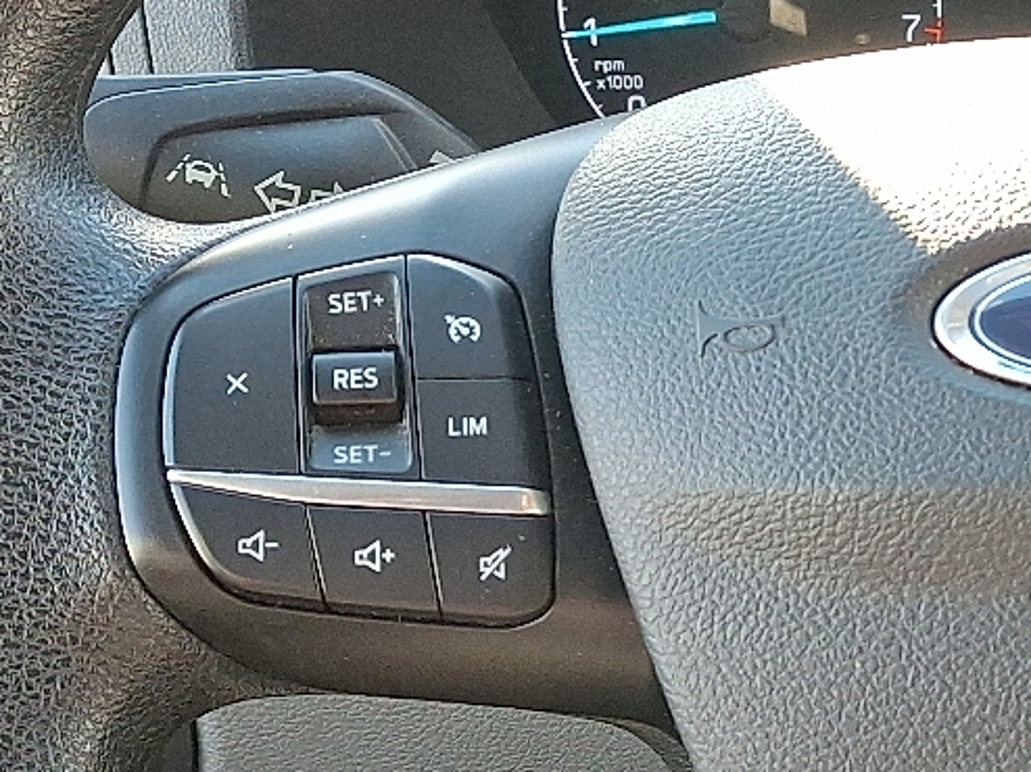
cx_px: 1244
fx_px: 2411
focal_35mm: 81
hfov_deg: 22.2
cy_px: 300
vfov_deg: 18.2
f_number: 1.8
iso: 84
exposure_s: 1/120
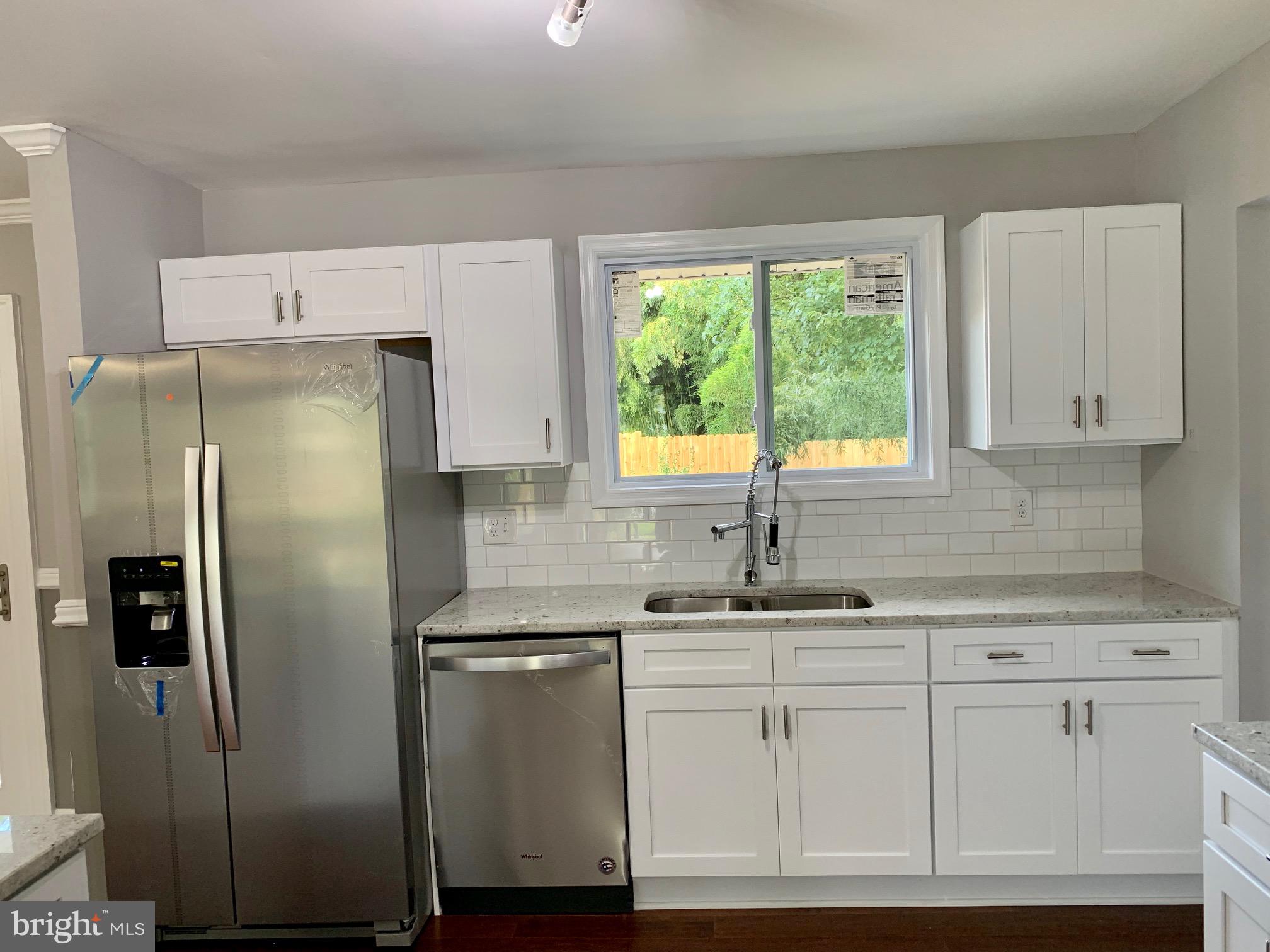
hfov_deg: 67.3
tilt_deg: -1.8
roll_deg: +2.6
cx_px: 635
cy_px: 476
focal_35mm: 26
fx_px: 954
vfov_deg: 53.1
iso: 100
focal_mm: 4.25
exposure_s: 1/75
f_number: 1.8
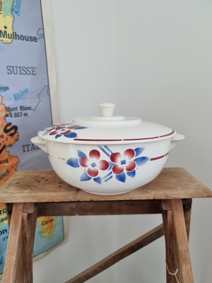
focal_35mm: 24
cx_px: 106
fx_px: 196
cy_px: 142
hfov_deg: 56.8
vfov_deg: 71.6
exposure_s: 1/100
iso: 250
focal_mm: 6.7
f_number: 1.8
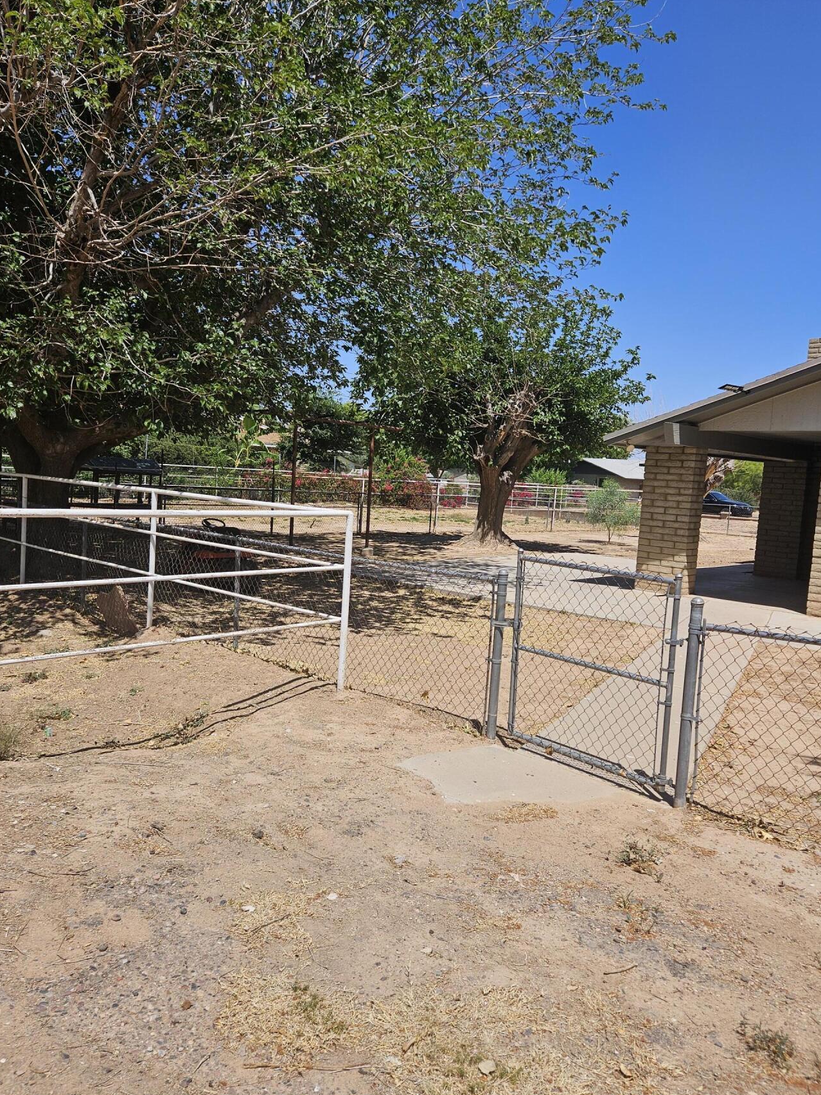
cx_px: 414
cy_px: 564
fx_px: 854
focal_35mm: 27
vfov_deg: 65.3
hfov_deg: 51.4
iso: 25
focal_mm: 5.4
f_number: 1.8
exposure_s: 1/2572
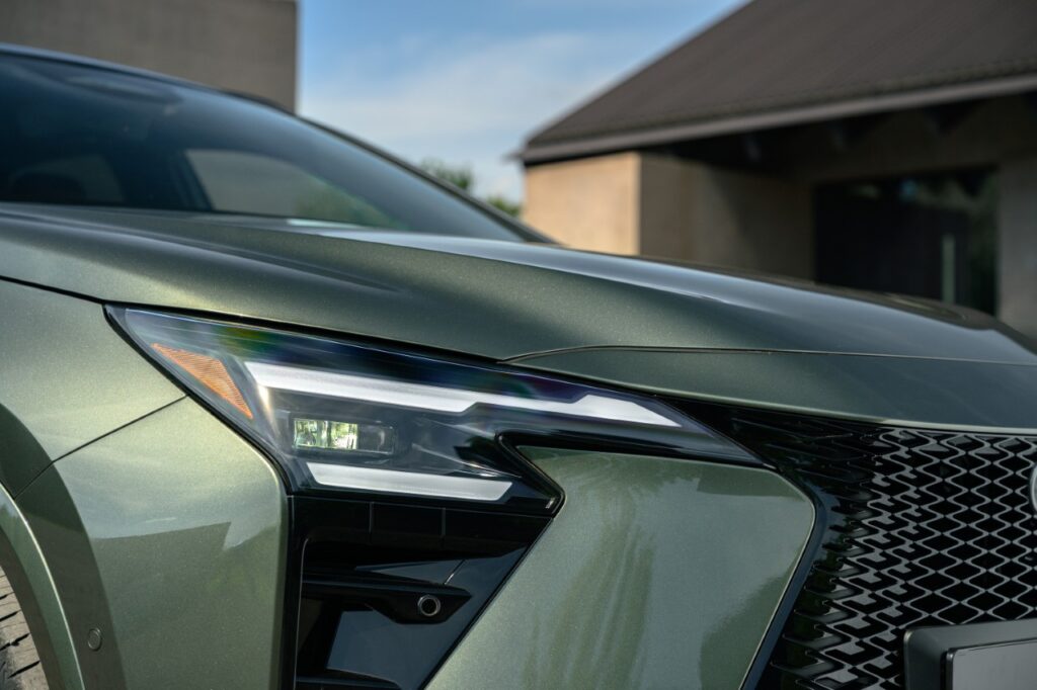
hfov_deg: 28.9
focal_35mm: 70
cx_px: 518
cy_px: 345
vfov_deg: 19.4
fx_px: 2016
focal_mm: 70
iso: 200
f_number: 4.5
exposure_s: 1/800
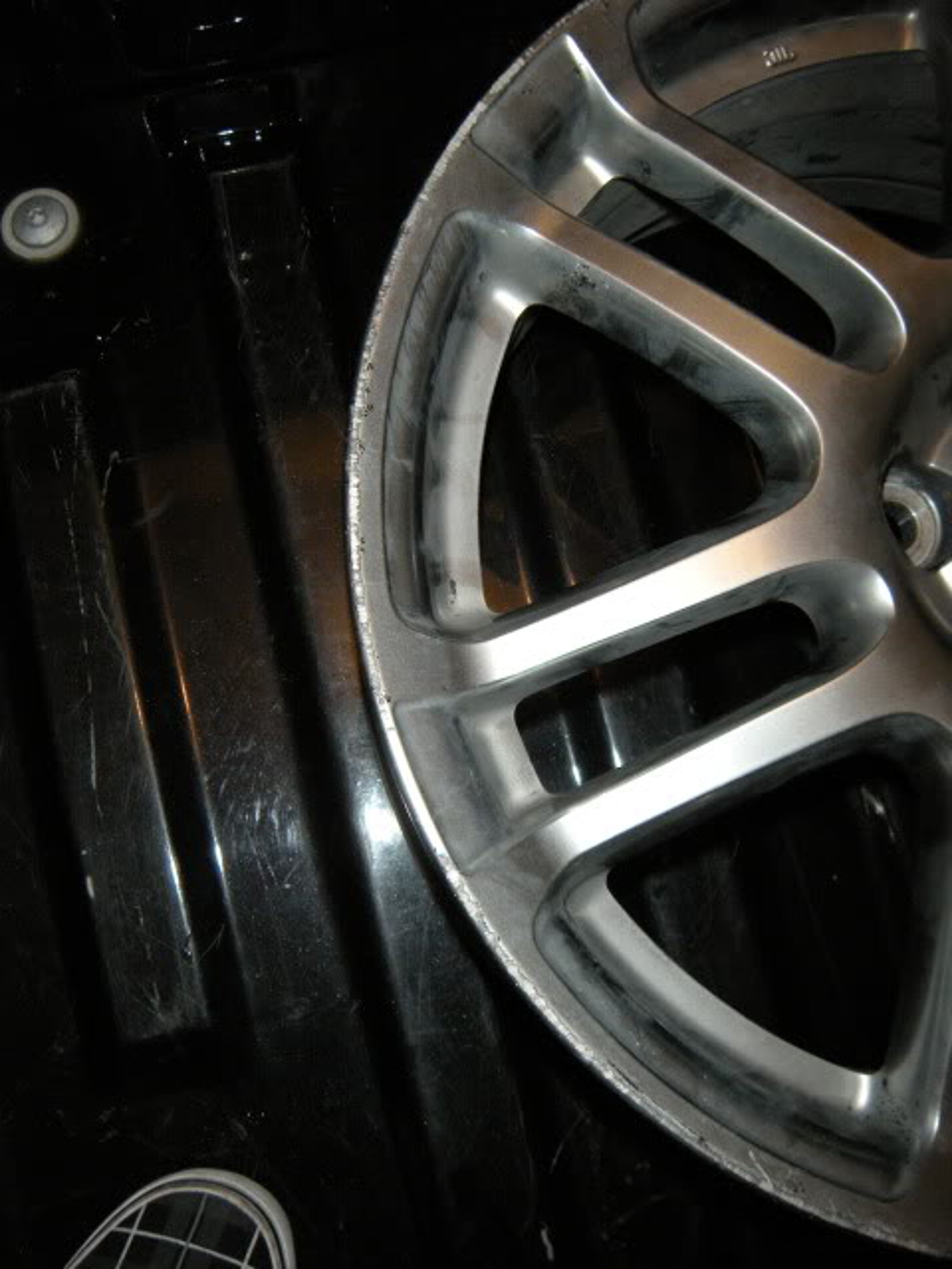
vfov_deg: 52.6
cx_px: 476
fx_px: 1283
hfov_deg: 40.7
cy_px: 634
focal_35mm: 35
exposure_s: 1/60
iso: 200
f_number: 3.8
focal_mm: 5.9
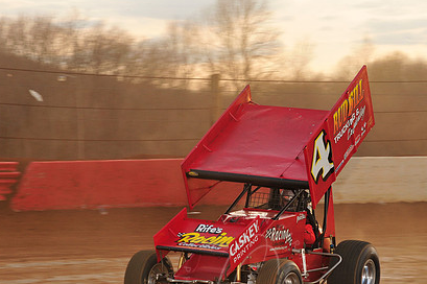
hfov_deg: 12.1
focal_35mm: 170
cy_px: 180
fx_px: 2015
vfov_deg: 8.1
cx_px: 245
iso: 640
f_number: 9
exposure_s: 1/250
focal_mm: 120
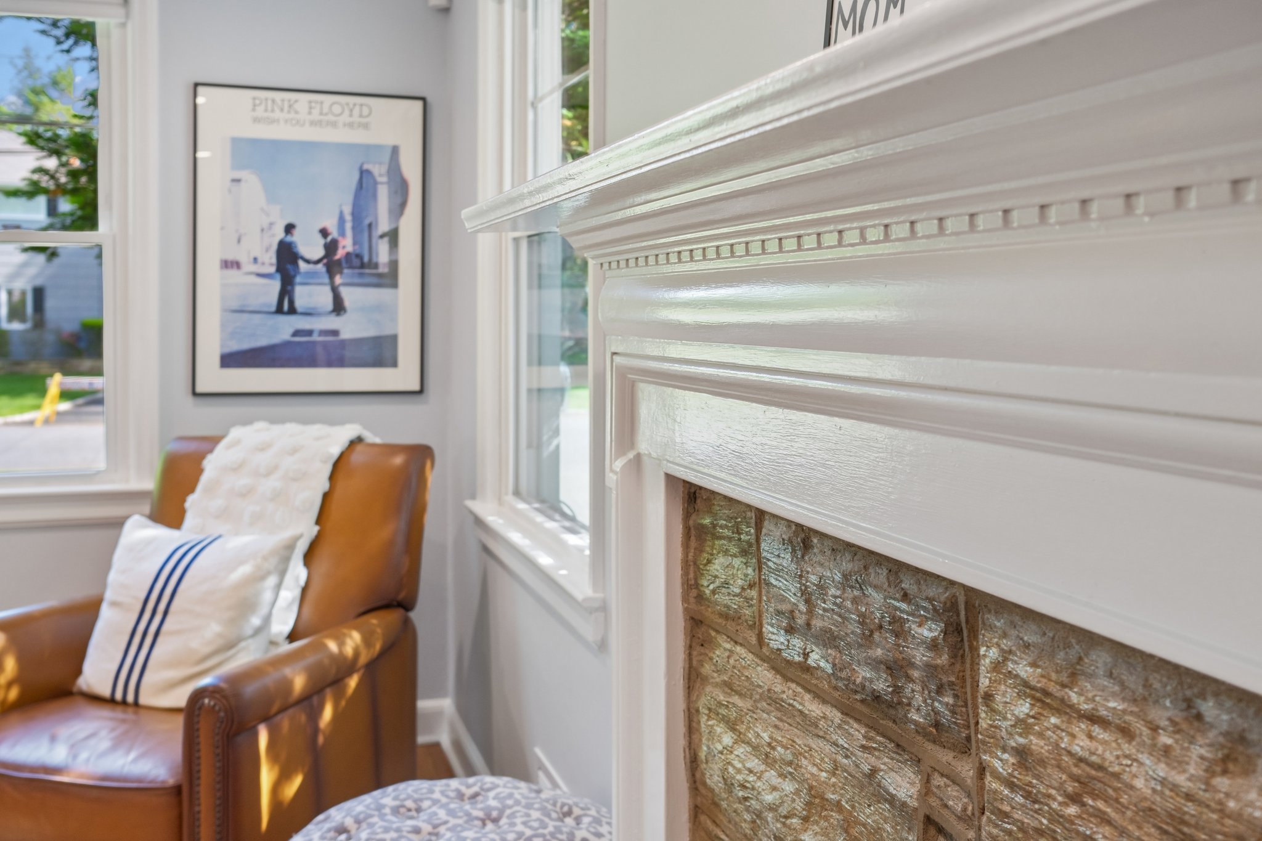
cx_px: 631
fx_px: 1227
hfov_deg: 54.4
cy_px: 420
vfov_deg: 37.8
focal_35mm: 35
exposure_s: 1/140
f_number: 4
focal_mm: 23
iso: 640
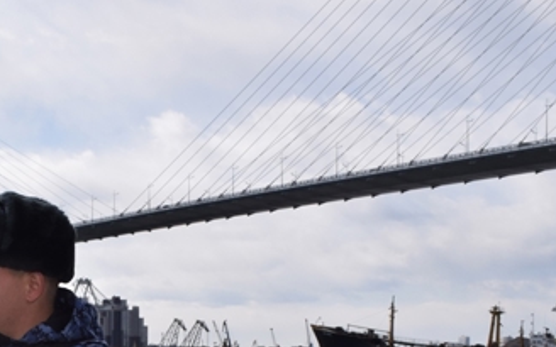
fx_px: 1167
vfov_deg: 16.3
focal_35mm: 77
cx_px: 58
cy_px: 399
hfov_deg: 26.0
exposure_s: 1/200
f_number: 13
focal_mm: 22
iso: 100
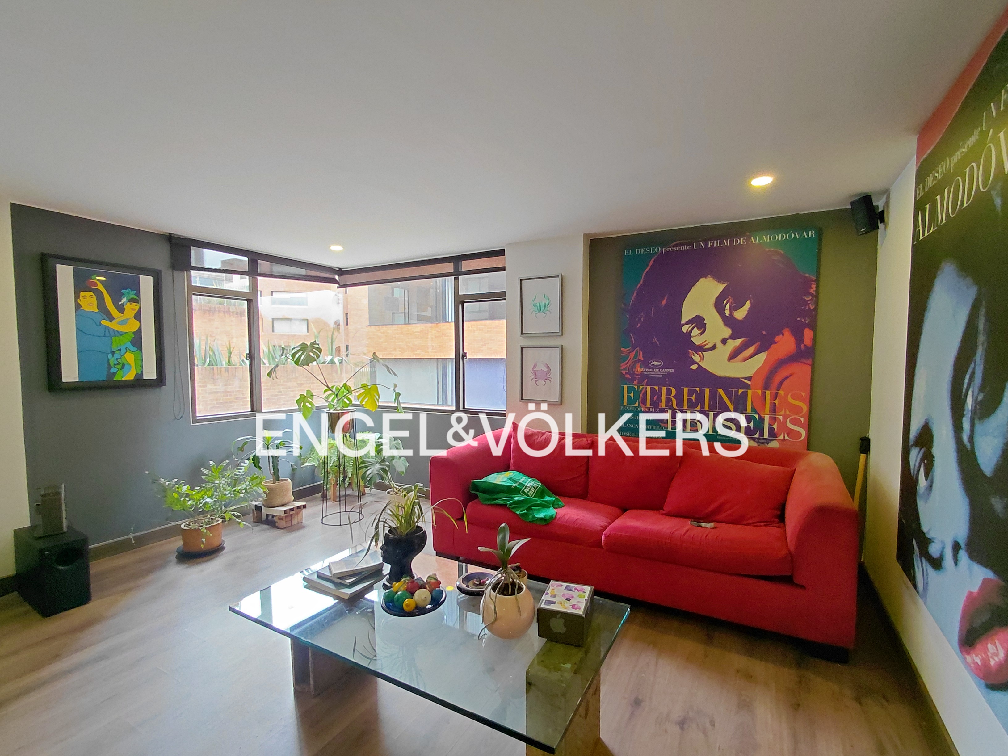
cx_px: 504
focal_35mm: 16
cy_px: 378
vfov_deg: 78.1
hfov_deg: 94.5
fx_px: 466
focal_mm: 1.64
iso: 320
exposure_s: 1/60
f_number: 2.2
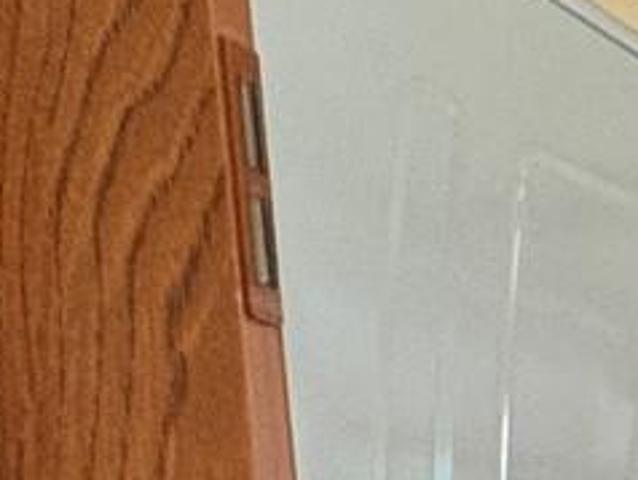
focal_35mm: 94
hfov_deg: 13.3
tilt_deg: -8.2
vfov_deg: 14.0
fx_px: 1734
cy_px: 866
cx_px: 1654
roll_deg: -0.6
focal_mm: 2.22
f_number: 2.2
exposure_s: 1/120
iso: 125
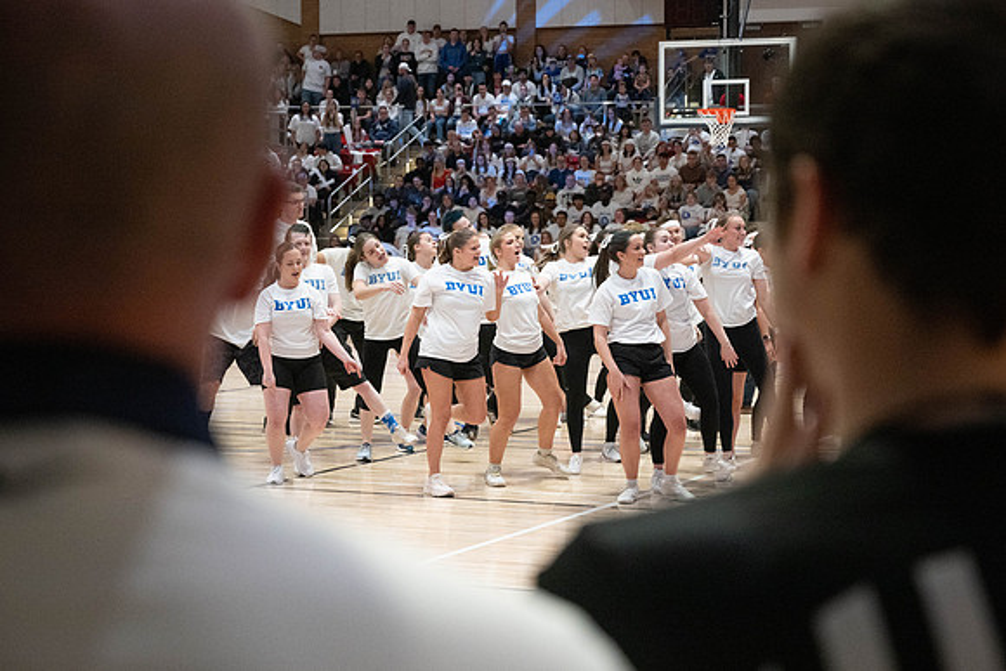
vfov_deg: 17.0
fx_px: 2245
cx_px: 503
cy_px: 349
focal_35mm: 80
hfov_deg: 25.3
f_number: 4
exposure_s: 1/250
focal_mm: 70
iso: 3200
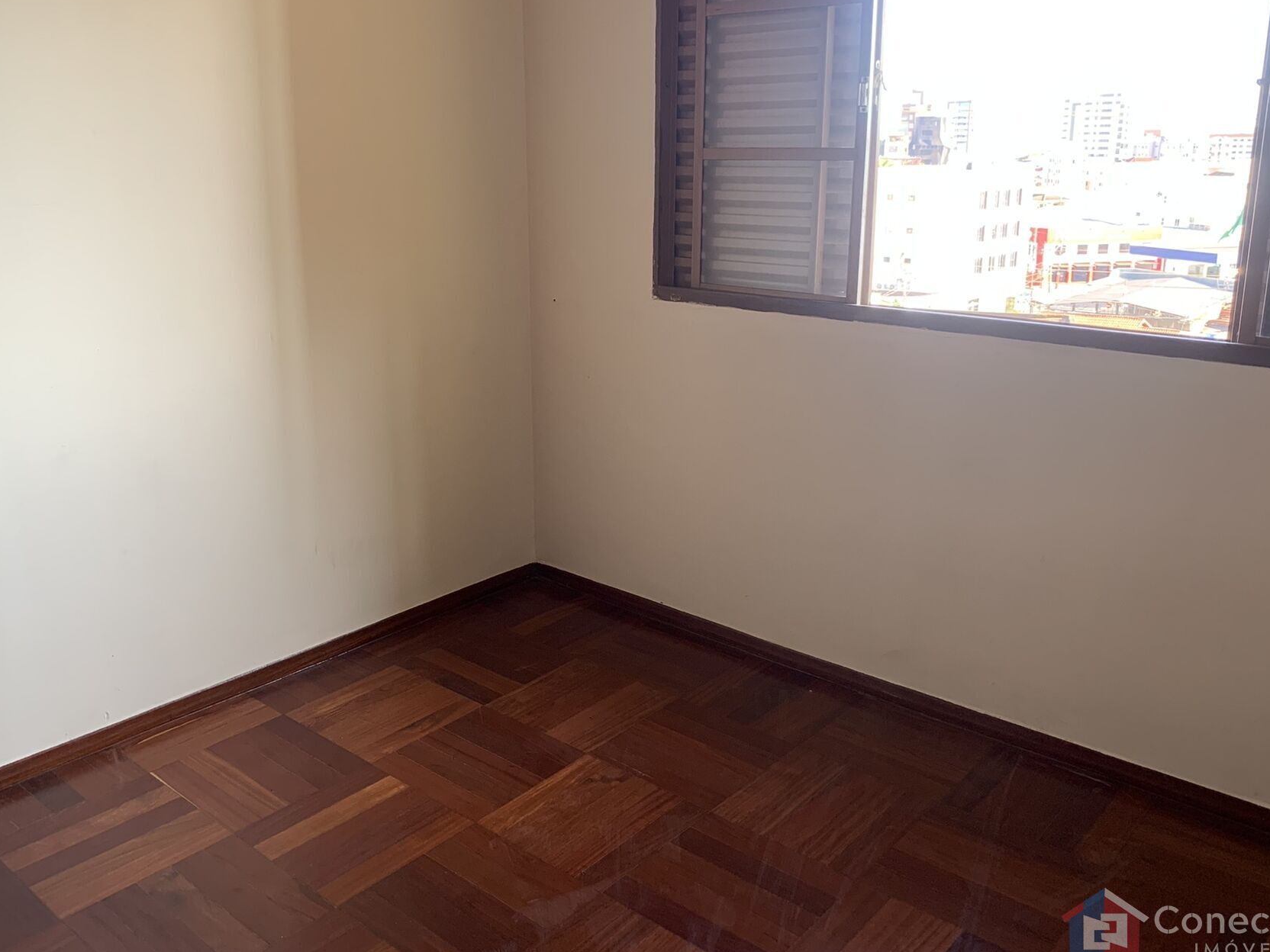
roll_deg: +1.5
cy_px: 417
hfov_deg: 59.9
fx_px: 1101
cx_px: 607
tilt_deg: -13.9
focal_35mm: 30
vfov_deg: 46.7
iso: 80
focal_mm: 4.25
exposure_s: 1/121
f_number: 1.8
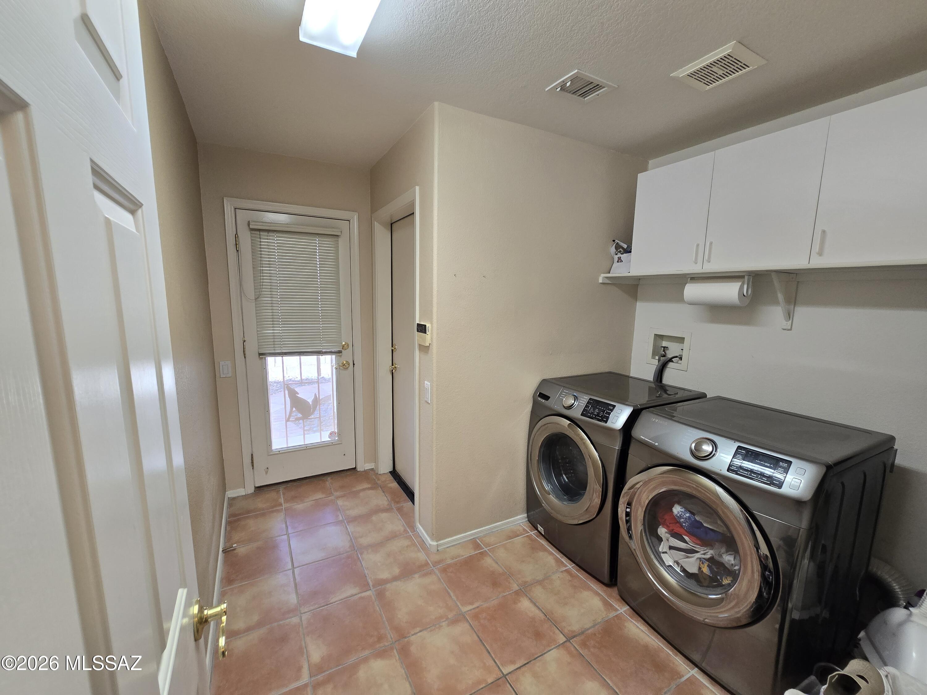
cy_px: 348
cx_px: 464
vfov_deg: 89.9
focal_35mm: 13
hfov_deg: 106.2
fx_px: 348
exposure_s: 1/60
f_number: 2.2
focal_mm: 2.2
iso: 125
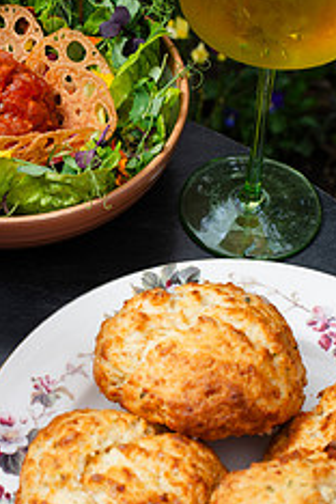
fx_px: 1344
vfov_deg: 21.1
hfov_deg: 14.1
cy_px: 129
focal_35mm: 96
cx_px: 41
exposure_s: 1/200
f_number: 7.1
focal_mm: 50
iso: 200
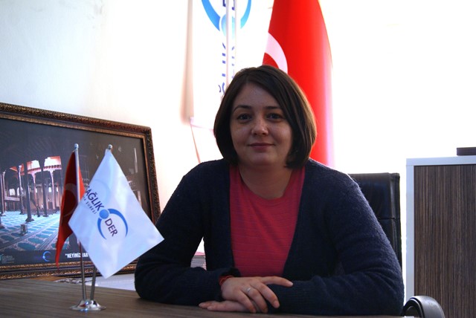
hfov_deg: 37.8
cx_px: 238
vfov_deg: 25.8
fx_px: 695
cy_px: 159
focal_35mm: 52
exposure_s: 1/30
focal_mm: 35
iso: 100
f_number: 4.5
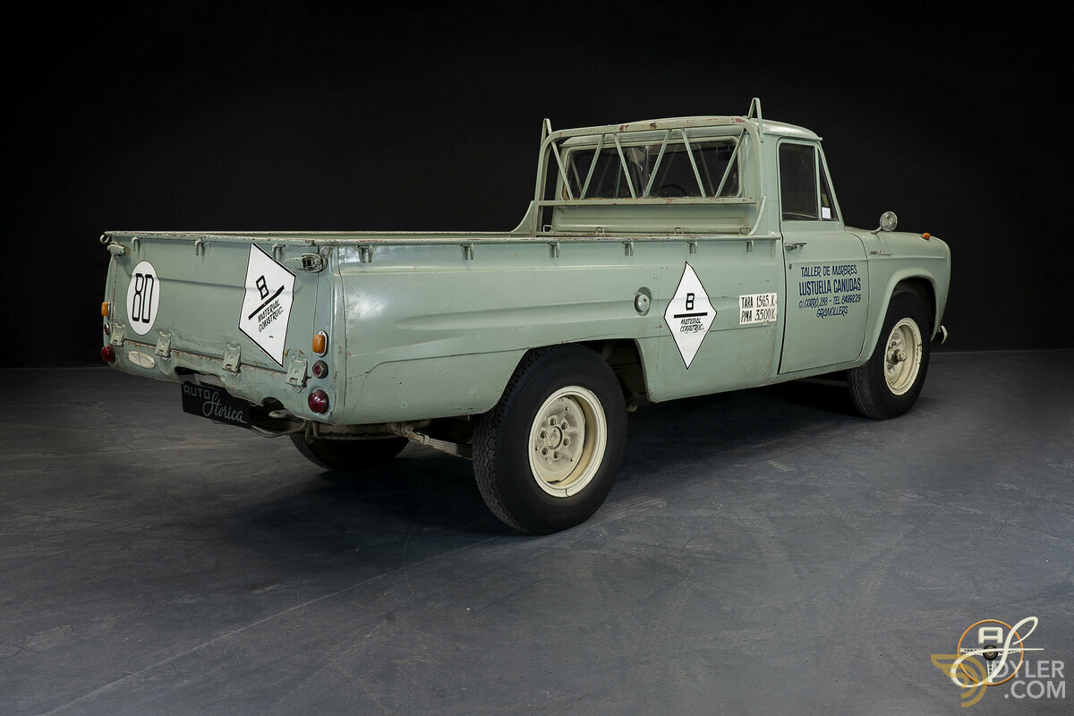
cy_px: 358
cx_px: 537
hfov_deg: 55.8
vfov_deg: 38.9
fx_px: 1014
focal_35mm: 34
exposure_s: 1/1.67
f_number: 10
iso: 250
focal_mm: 34
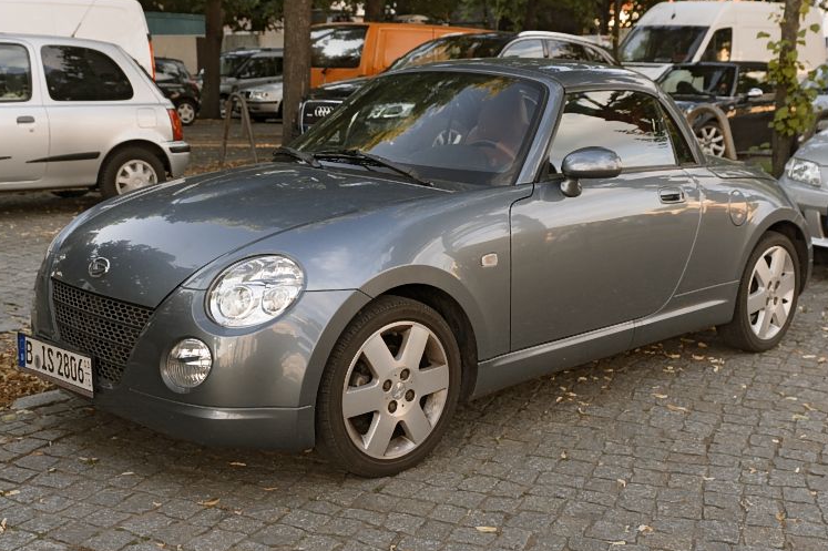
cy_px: 272
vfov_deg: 29.8
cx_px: 397
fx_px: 1034
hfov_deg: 43.6
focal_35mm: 45
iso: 160
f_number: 4
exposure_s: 1/200
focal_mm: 28
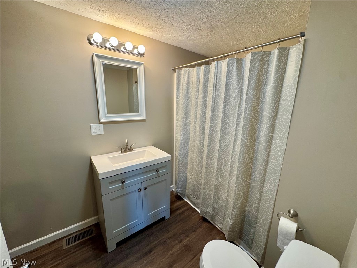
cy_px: 134
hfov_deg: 102.1
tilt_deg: -12.3
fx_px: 144
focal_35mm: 14
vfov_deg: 85.7
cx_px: 178
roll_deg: -0.6
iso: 200
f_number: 2.2
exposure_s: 1/60
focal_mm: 2.22
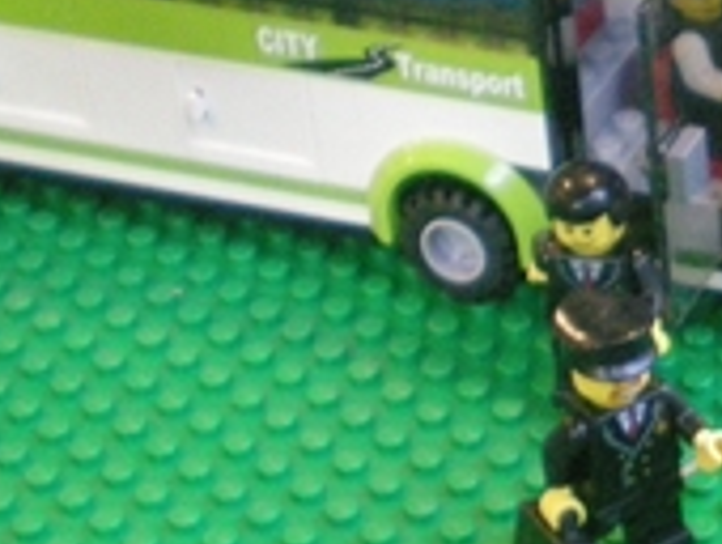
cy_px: 654
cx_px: 1189
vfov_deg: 10.2
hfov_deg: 12.8
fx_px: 2987
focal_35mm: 143
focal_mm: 6.3
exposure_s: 1/10.3
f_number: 3.1
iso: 400
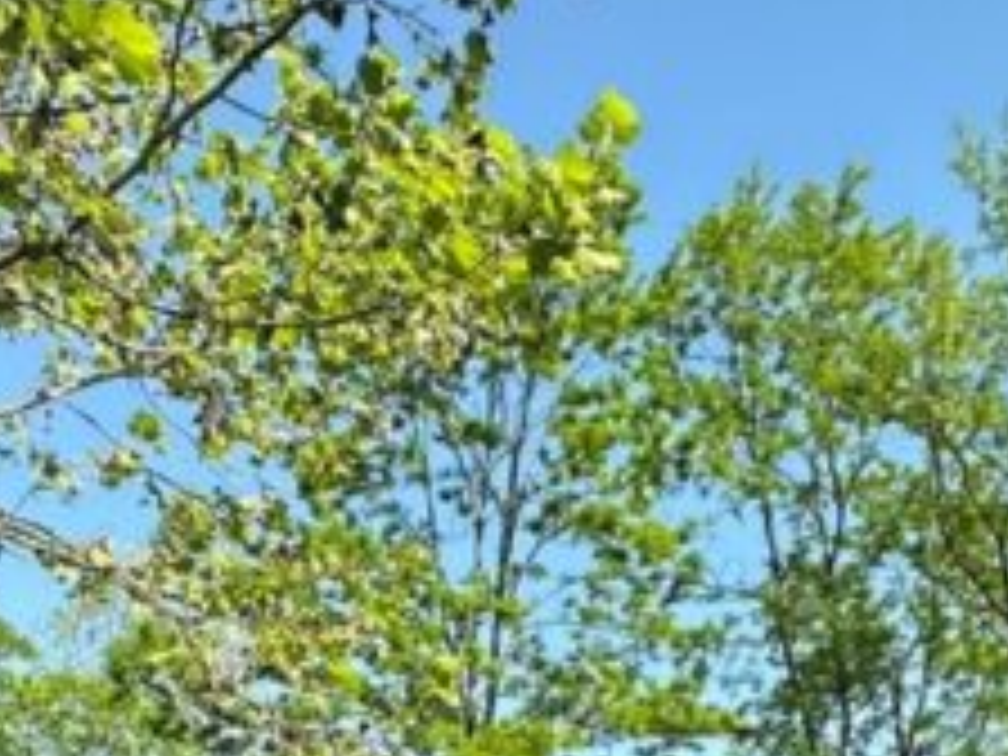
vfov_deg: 22.6
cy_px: 1192
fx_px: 1456
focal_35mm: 50
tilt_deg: -1.1
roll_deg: -1.4
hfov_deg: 38.2
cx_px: 544
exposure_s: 1/812
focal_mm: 2.22
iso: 50
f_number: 2.2
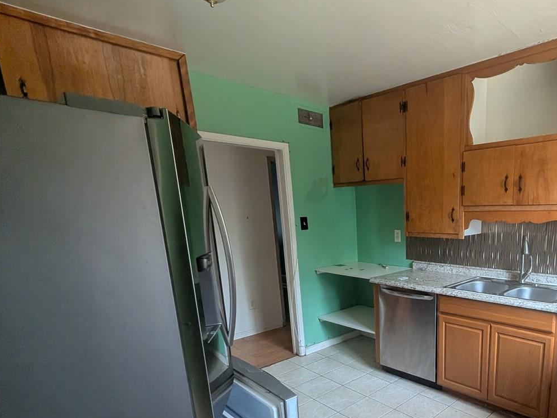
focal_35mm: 21
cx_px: 407
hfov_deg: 74.2
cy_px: 295
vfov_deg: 61.1
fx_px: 338
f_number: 2.2
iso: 212
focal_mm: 1.54
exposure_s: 1/72
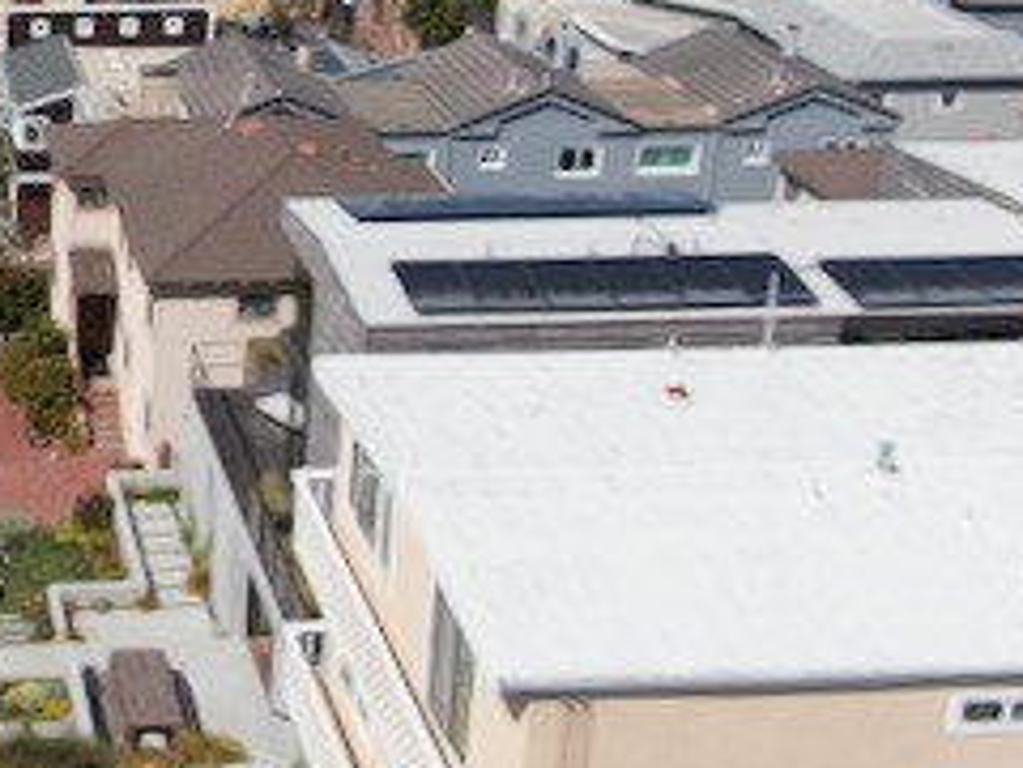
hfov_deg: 28.0
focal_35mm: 64
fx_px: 1891
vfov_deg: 22.5
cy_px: 111
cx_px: -55
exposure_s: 1/2409
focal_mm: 4.39
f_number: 2.8
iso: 110
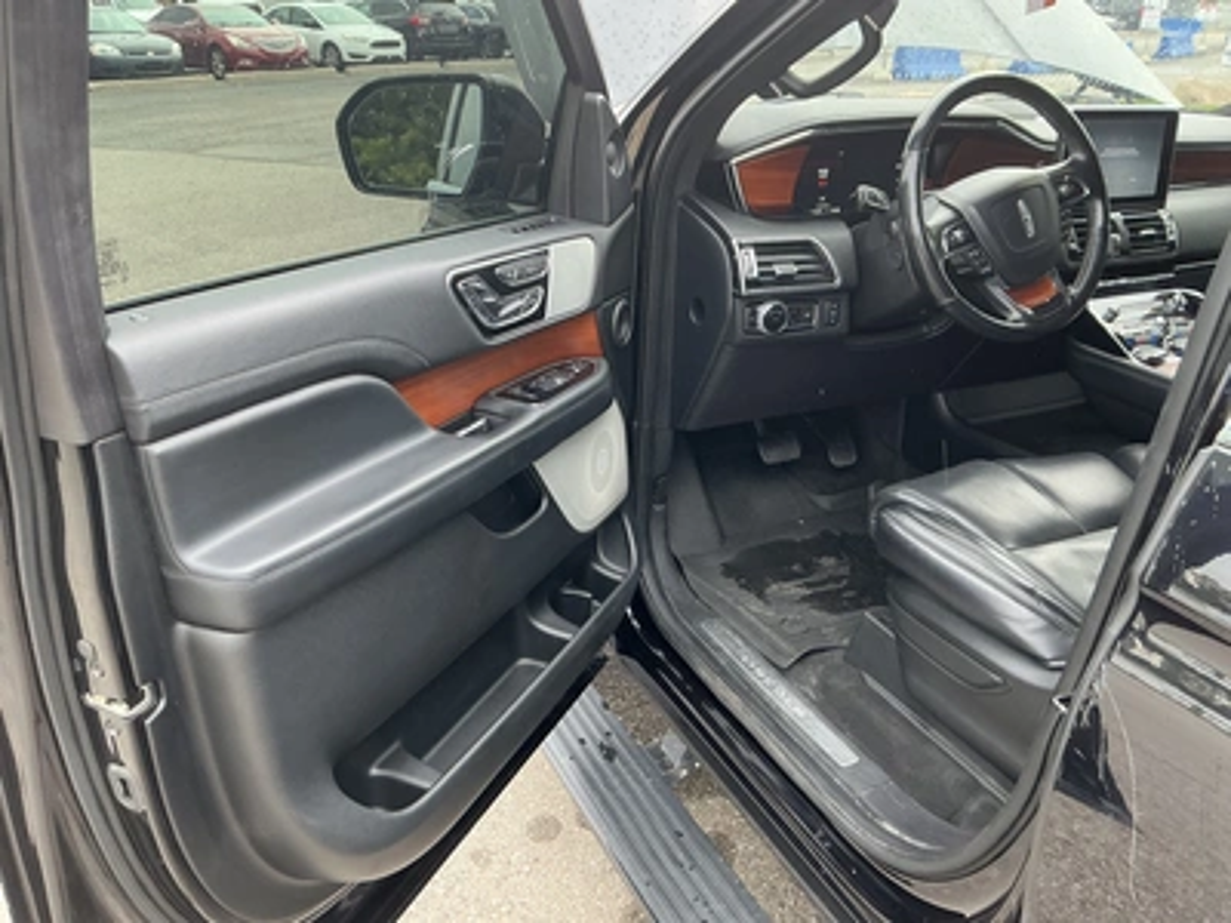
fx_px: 996
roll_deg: +1.4
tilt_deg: -20.7
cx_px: 616
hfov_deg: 63.4
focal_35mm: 28
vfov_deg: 49.7
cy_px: 462
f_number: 1.8
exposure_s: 1/87
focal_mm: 3
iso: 64
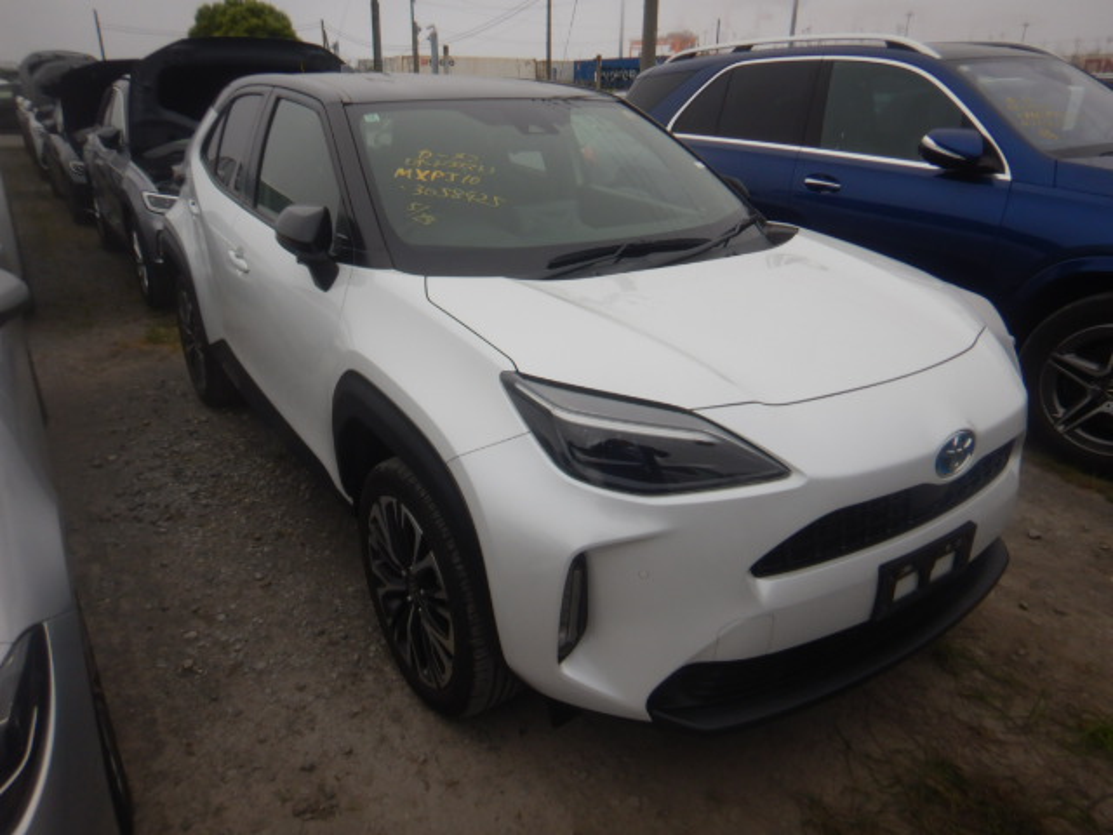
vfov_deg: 56.8
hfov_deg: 71.6
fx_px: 772
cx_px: 556
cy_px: 418
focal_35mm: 24
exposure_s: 1/320
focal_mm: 4.3
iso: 125
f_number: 2.8
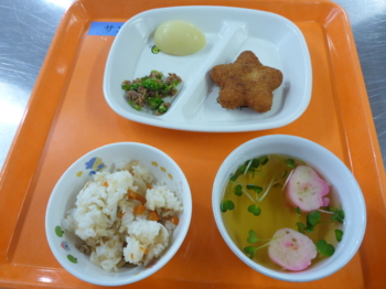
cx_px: 193
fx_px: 312
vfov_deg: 49.7
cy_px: 144
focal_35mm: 28
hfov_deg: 63.5
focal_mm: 4.9
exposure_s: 1/50
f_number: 3.3
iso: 400
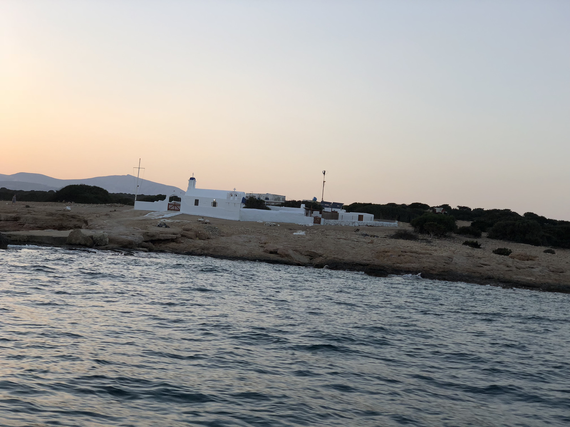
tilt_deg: +1.1
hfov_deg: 36.8
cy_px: 214
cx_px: 285
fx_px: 856
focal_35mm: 52
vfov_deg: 28.0
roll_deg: -3.3
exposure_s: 1/120
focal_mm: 6
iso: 16
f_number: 2.4
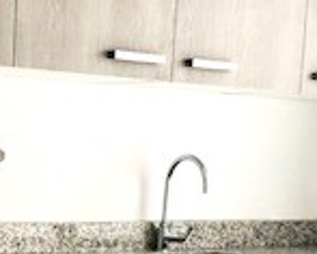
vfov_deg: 12.7
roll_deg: -3.4
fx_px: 1118
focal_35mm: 119
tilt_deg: -8.5
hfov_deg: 15.9
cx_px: 24
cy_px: 306
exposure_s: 1/17
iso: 40
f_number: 1.8
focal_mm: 4
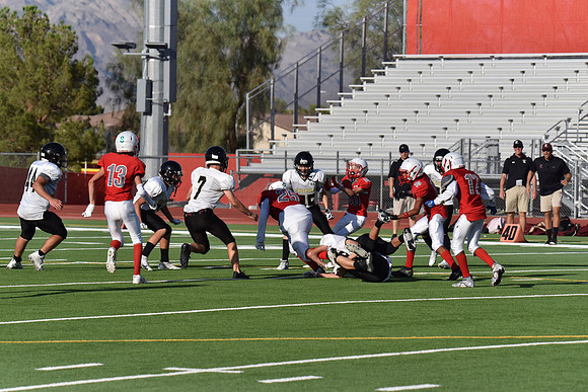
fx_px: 3431
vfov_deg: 6.5
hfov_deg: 9.8
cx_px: 294
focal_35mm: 210
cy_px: 196
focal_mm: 210
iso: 720
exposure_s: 1/4000
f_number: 8
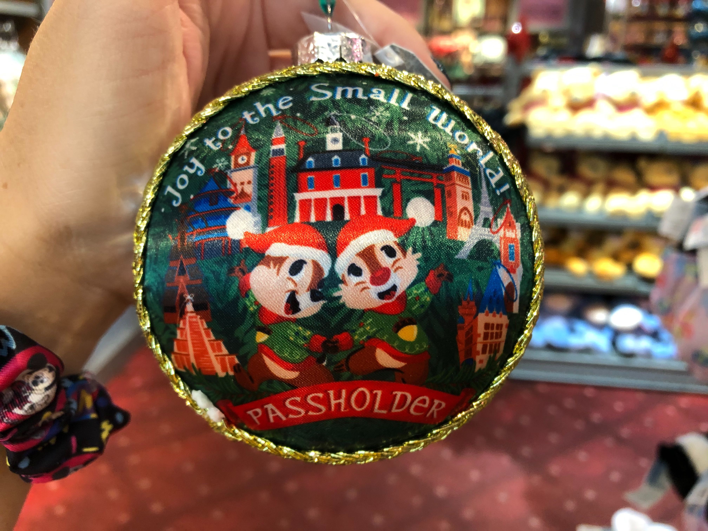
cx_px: 354
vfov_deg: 49.7
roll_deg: -2.3
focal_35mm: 28
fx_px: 573
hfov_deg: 63.4
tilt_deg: -19.9
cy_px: 266
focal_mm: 3.99
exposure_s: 1/15
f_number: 1.8
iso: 64
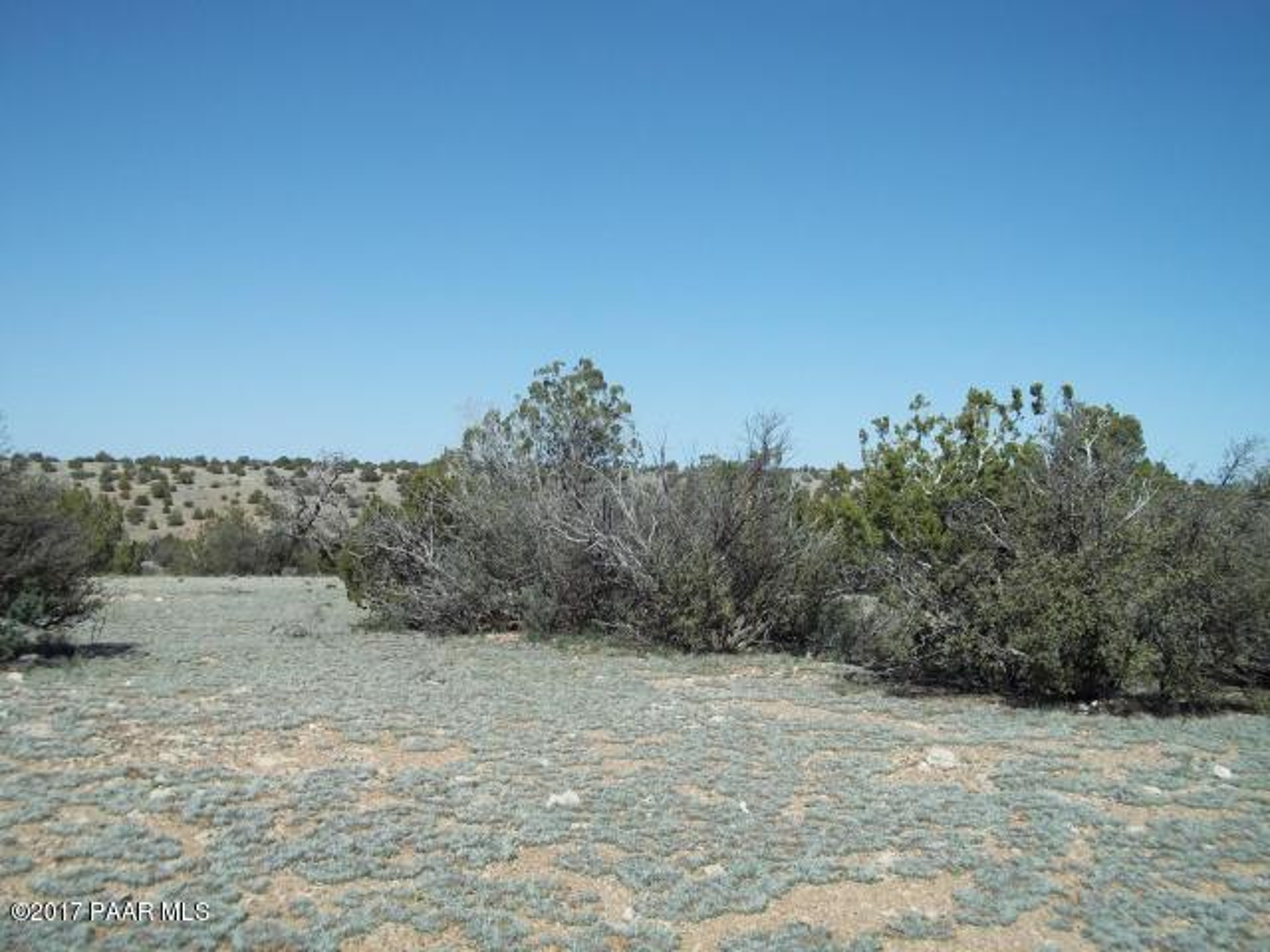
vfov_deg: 39.7
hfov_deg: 51.4
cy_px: 476
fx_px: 1321
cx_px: 635
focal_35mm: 36
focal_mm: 6.5
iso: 80
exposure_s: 1/250
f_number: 8
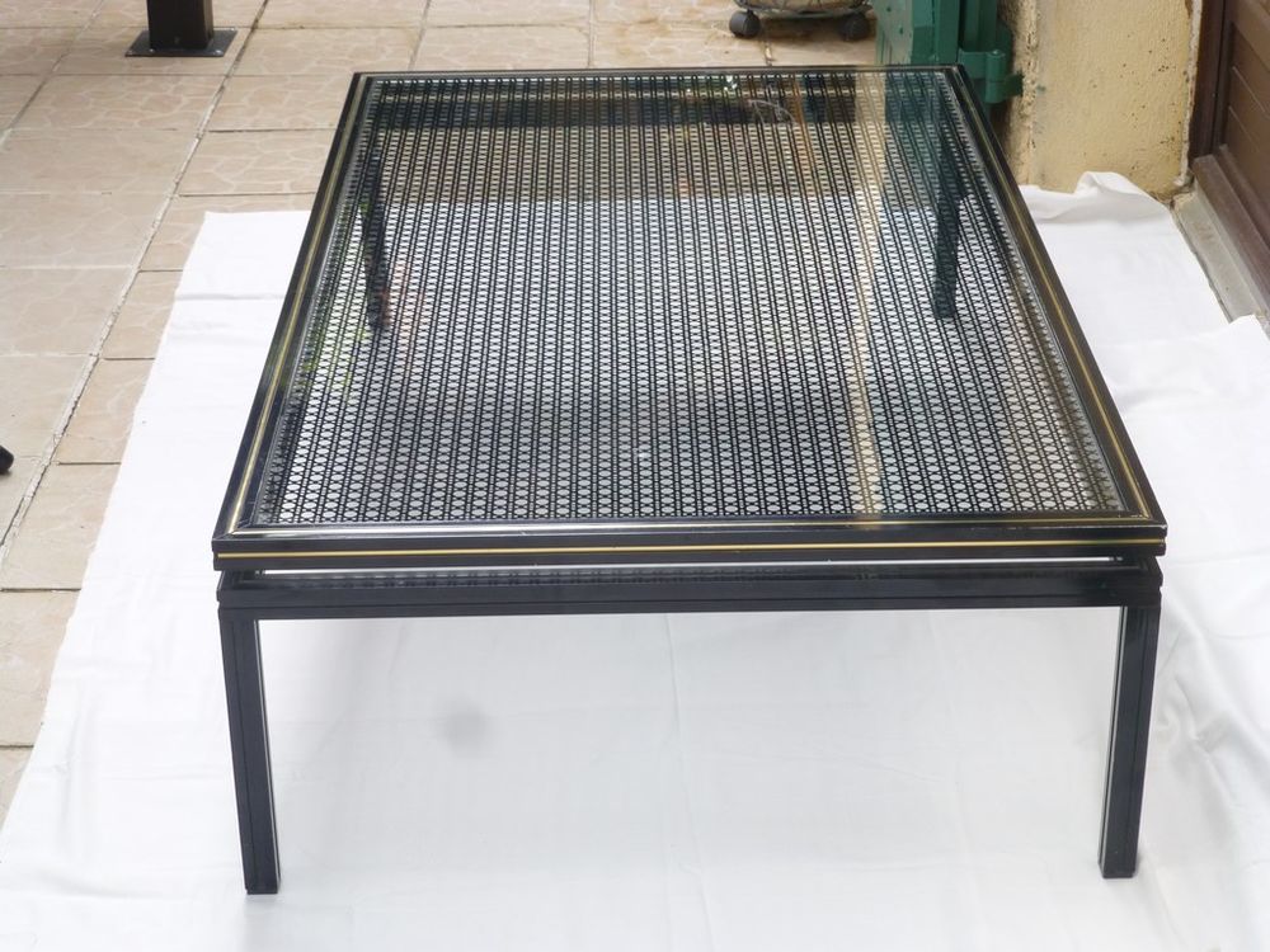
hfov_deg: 27.8
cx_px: 635
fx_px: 2568
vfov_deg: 21.0
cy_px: 476
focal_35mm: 70
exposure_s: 1/60
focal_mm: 12.5
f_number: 5
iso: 160
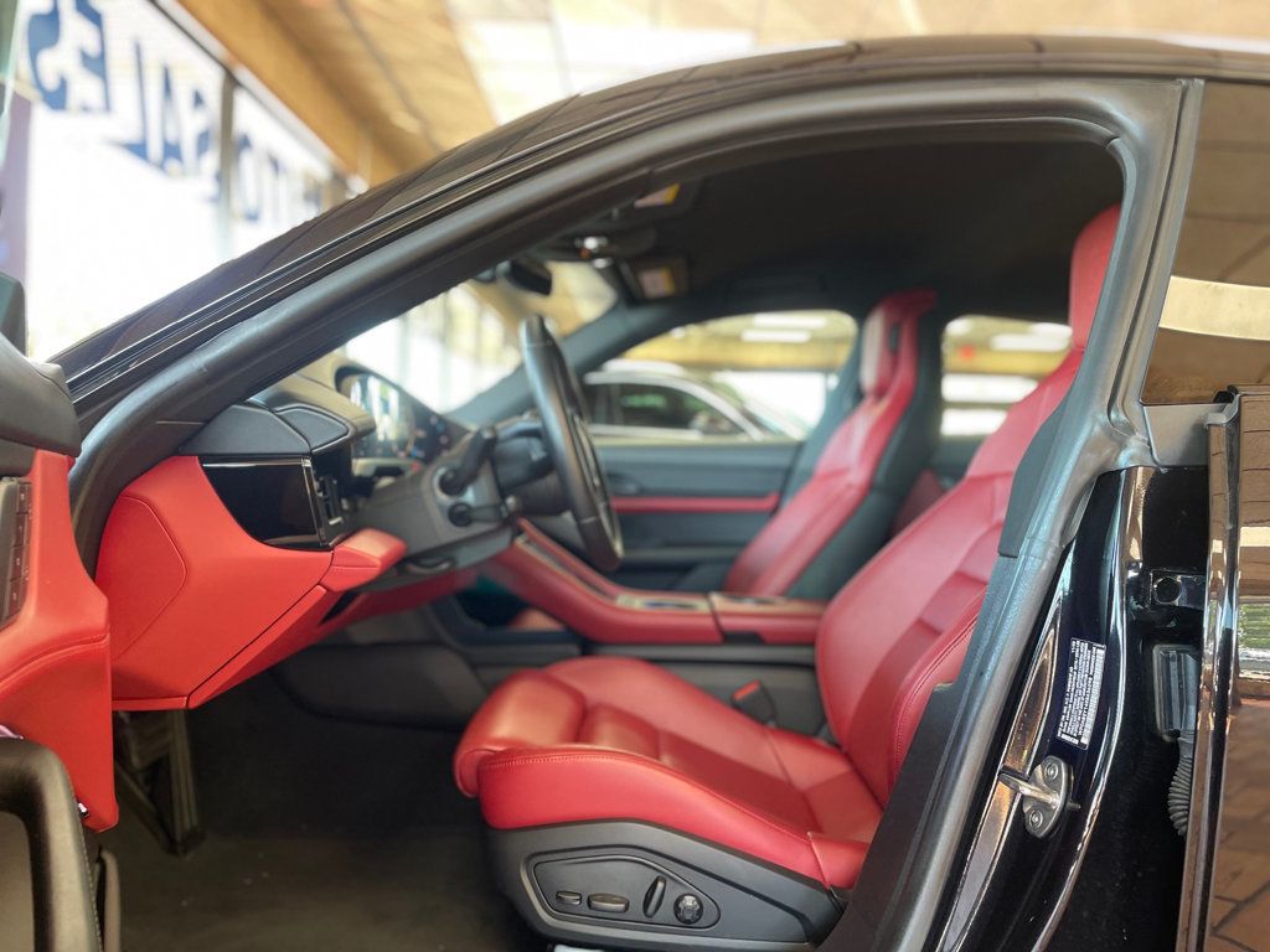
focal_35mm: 26
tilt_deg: -0.3
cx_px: 635
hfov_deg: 67.3
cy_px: 476
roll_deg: -1.3
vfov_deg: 53.1
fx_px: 954
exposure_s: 1/60
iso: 160
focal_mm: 4.2
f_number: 1.6
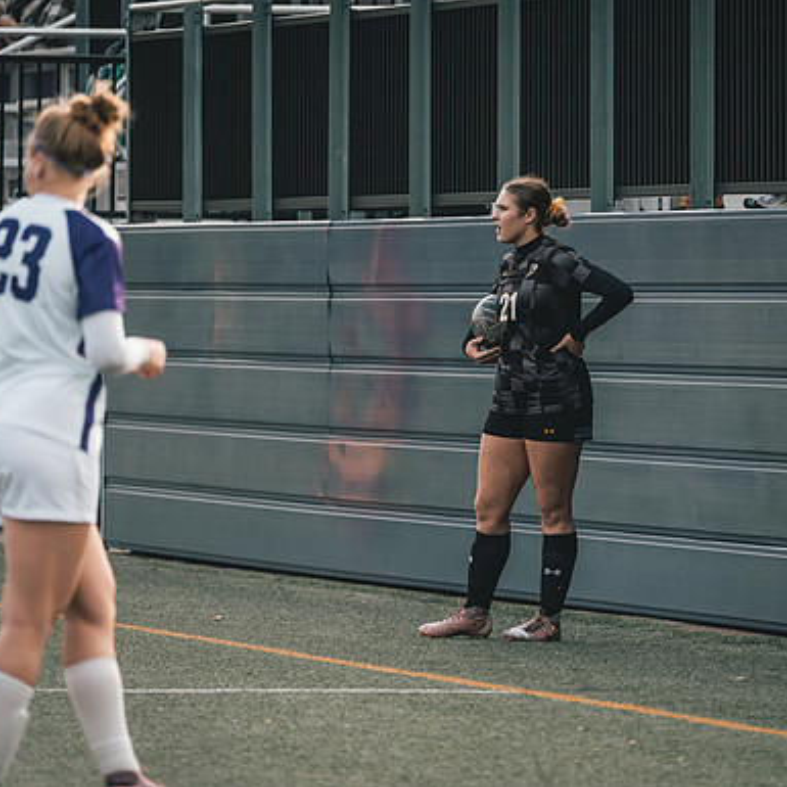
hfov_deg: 4.0
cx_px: 497
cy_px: 393
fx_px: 11292
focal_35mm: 439
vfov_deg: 4.0
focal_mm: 339
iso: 800
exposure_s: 1/1000
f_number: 6.3
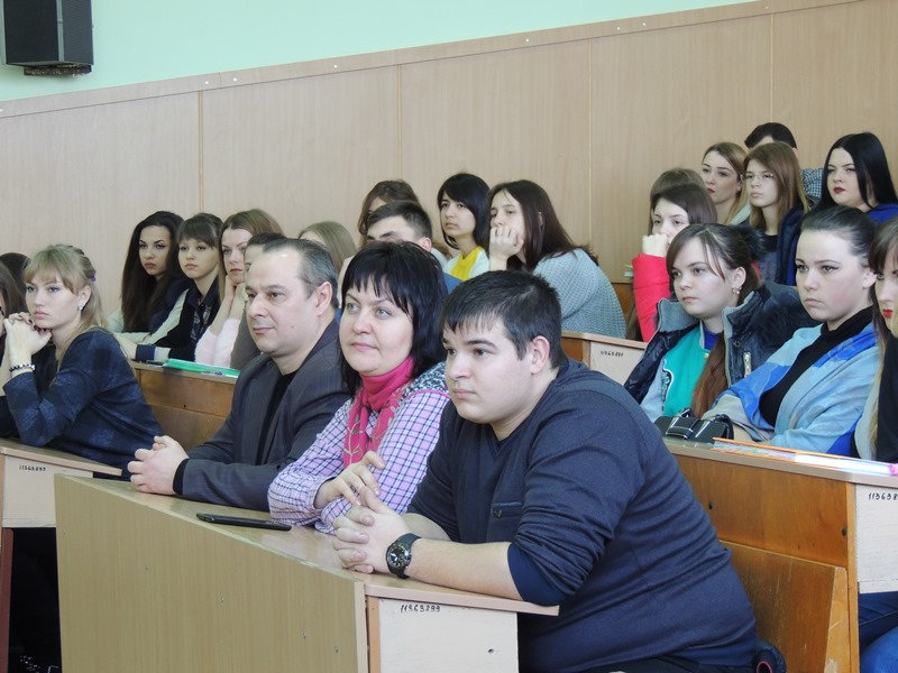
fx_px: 2724
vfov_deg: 14.1
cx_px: 449
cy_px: 336
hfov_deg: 18.7
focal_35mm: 105
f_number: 4.2
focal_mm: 18.7
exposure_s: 1/25
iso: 400
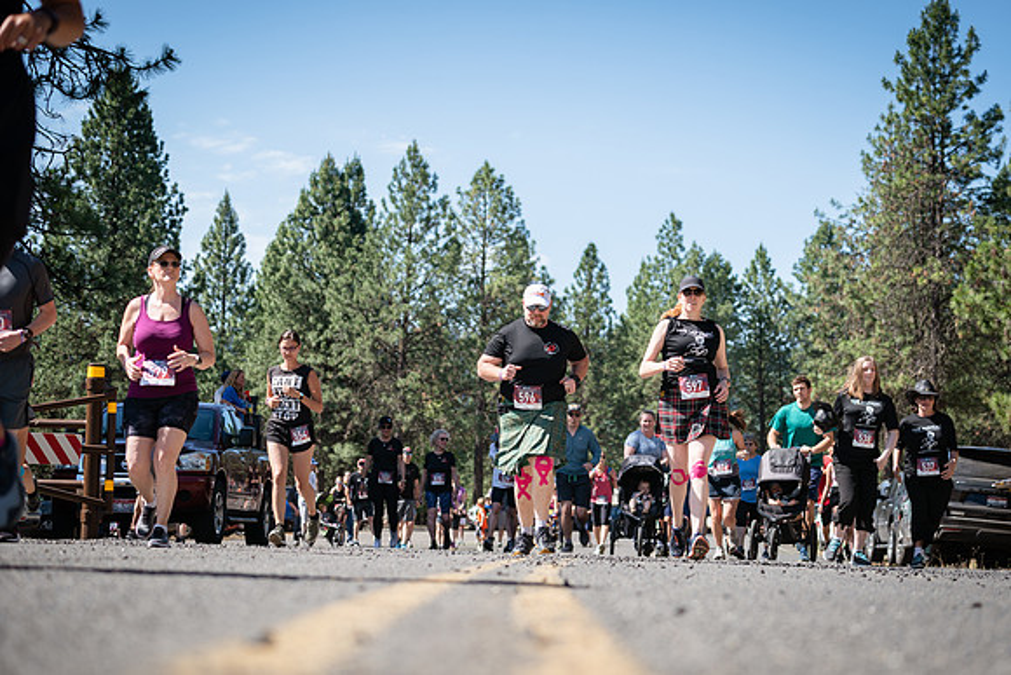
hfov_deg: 27.3
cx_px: 506
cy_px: 338
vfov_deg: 18.4
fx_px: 2079
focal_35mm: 74
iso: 100
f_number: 4
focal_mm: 74
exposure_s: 1/500
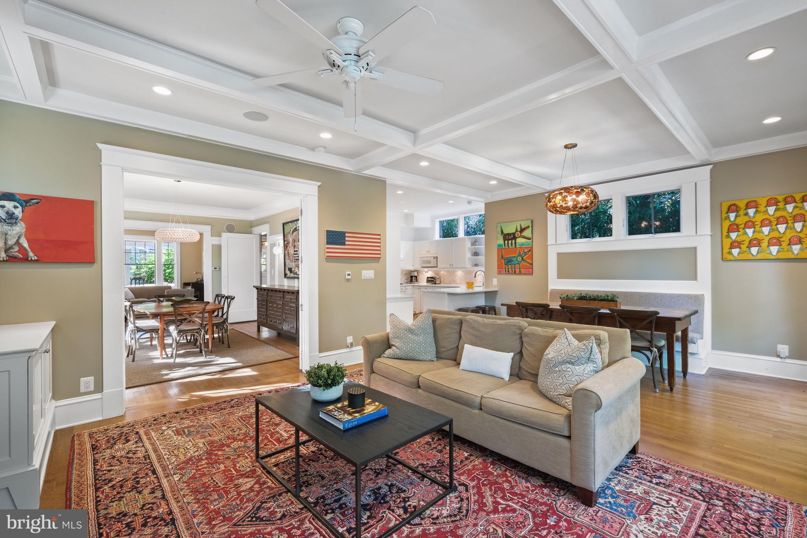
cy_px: 269
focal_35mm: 15
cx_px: 404
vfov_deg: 77.3
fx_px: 336
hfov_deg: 100.4
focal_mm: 10
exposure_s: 1
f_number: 8
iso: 400
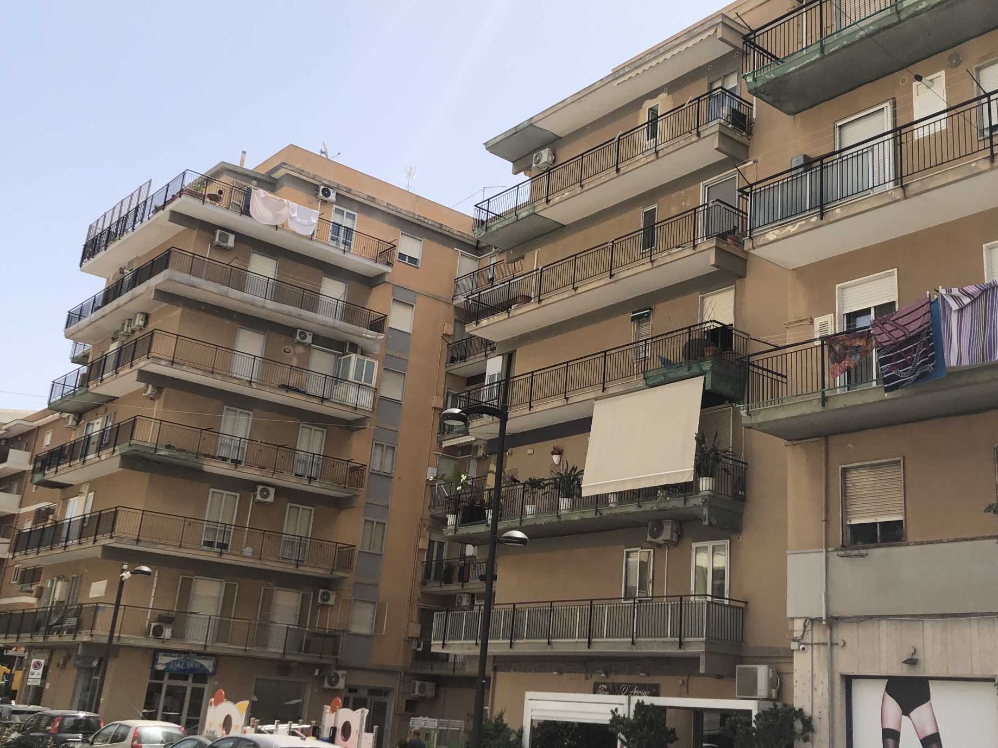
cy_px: 333
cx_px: 571
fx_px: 1124
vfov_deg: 36.8
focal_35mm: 39
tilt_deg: +20.7
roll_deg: -6.1
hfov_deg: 47.7
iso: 20
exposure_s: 1/1845
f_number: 1.8
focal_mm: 3.99
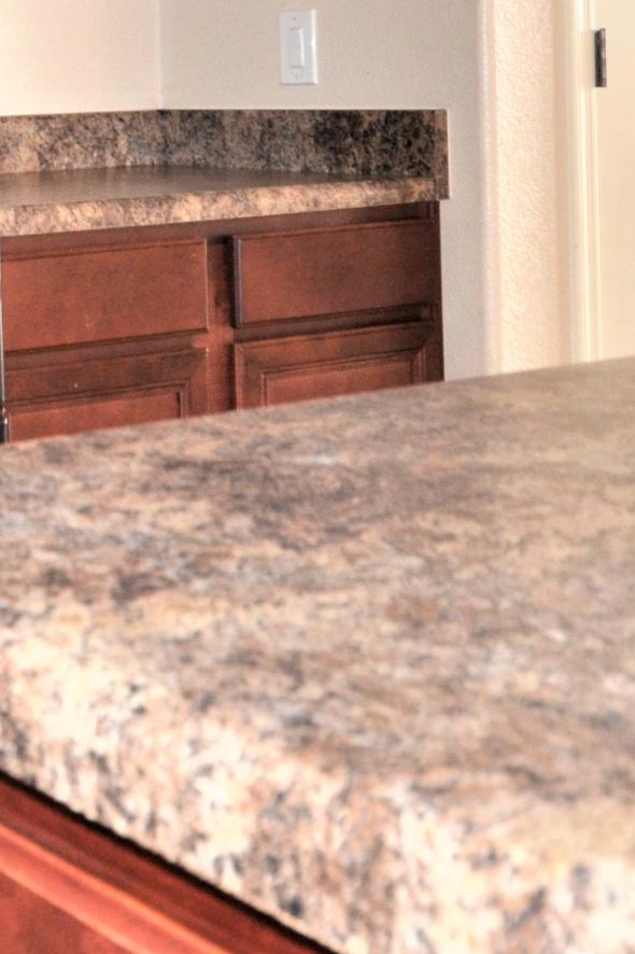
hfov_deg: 17.3
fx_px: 1880
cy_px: 48
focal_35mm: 71
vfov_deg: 27.2
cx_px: -314
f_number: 4.8
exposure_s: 1/60
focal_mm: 14
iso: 800
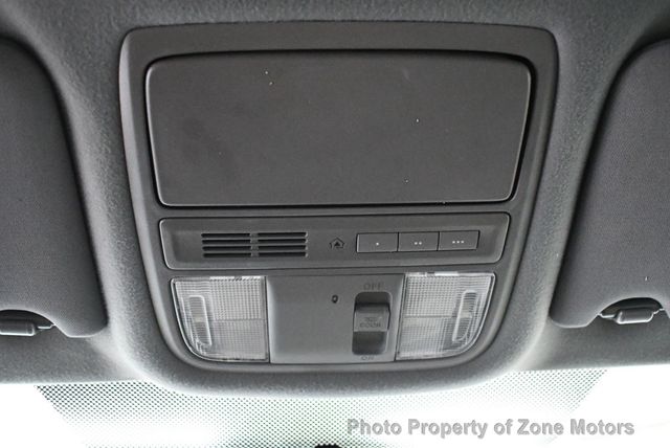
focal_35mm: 36
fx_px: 671
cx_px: 335
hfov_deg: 53.1
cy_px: 224
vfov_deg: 36.9
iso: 9000
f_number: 3.5
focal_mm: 18
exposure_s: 1/60
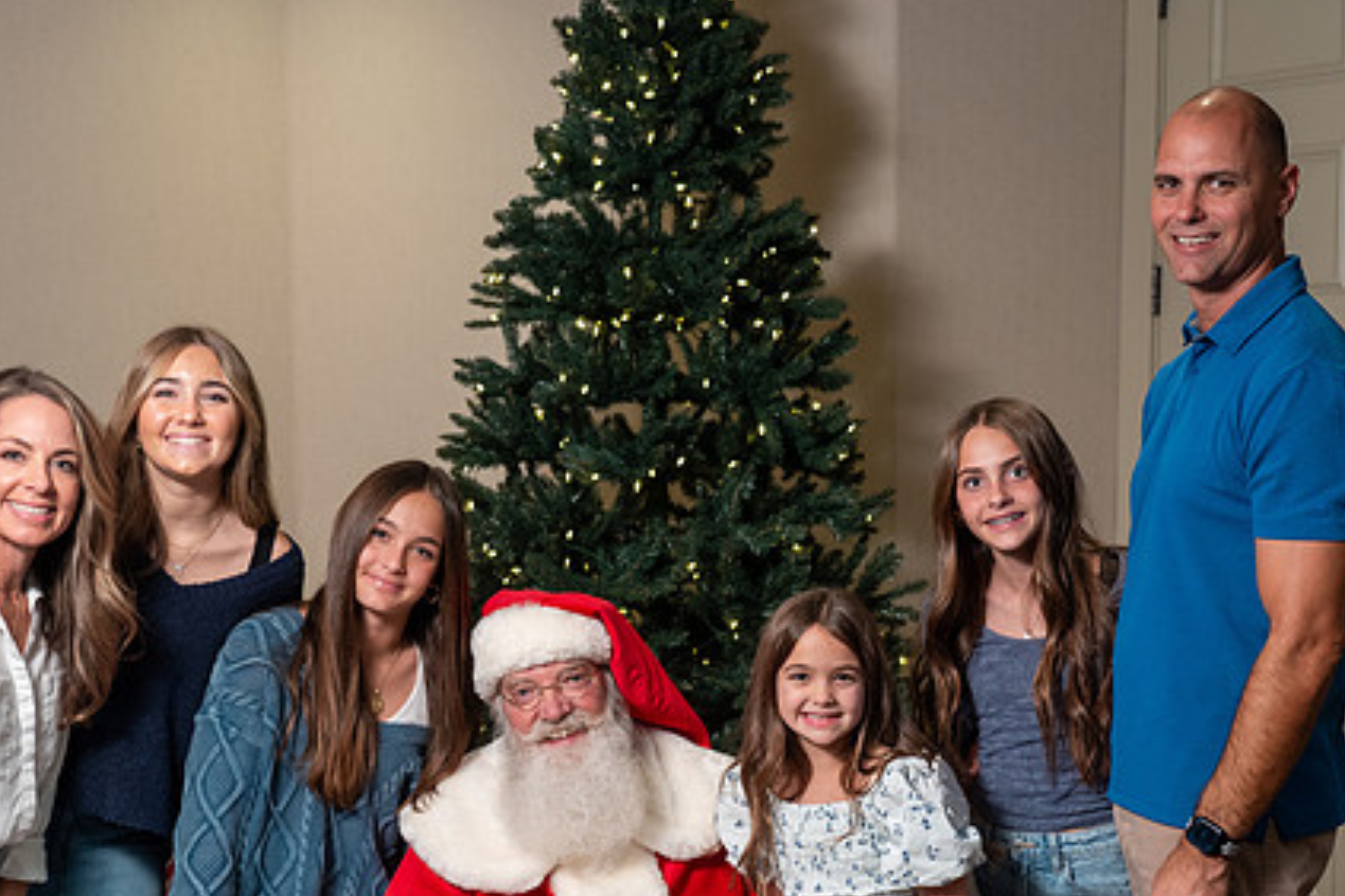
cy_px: 593
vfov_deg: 22.9
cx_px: 623
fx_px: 2204
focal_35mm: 59
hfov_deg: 33.9
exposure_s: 1/200
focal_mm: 43
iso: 1600
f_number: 4
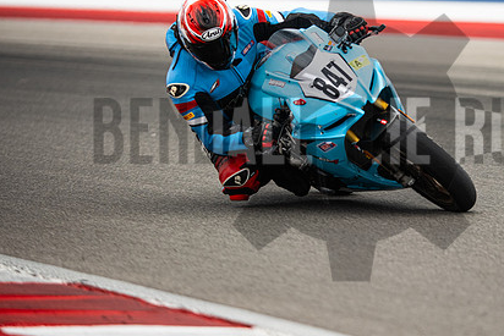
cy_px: 133
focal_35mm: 422
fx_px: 5910
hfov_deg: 4.9
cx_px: 351
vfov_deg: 3.3
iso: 400
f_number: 2
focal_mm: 200
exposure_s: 1/4000
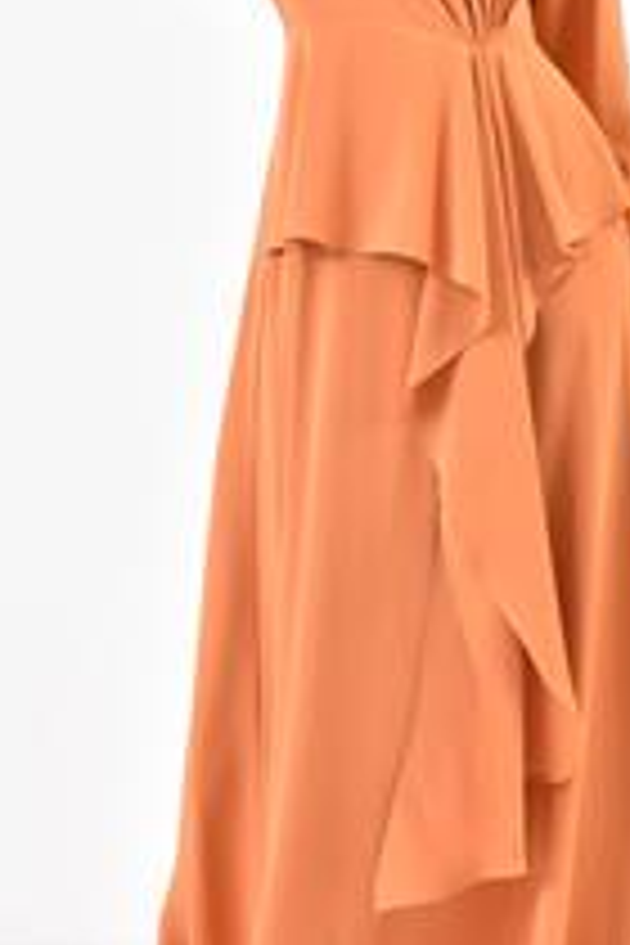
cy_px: 248
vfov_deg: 12.7
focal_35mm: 161
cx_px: 418
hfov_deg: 8.5
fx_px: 4226
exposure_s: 1/160
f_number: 6.3
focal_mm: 75
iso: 100
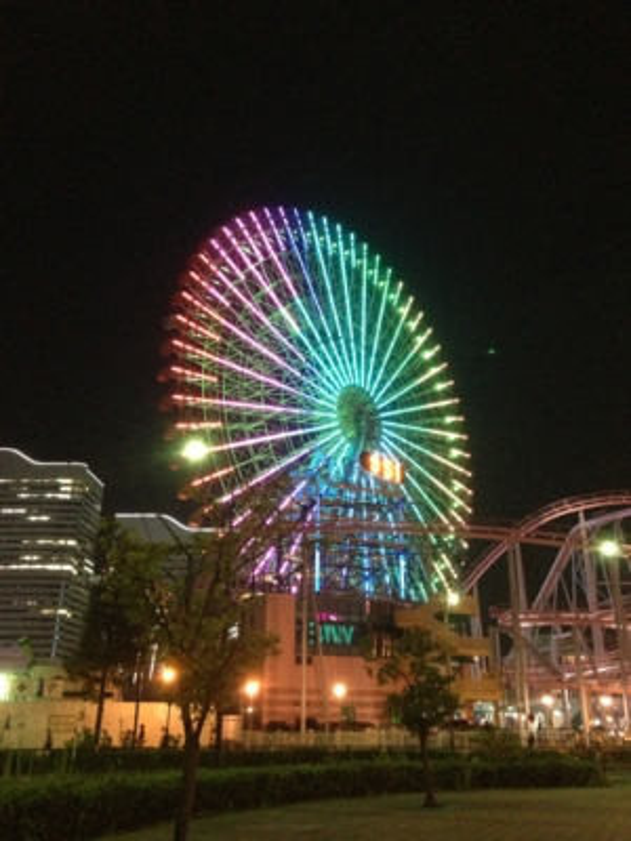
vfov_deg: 55.4
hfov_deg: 42.9
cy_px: 420
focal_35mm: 33
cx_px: 316
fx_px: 802
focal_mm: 4.13
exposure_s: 1/15
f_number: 2.4
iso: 800
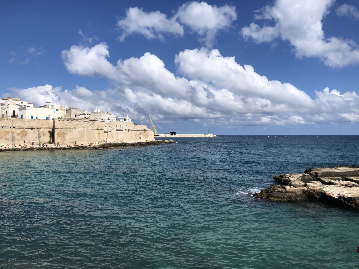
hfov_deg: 63.4
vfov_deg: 49.7
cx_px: 180
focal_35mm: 28
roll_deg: +1.0
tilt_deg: -0.1
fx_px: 290
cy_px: 134
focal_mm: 4
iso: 25
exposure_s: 1/4049
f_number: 1.8
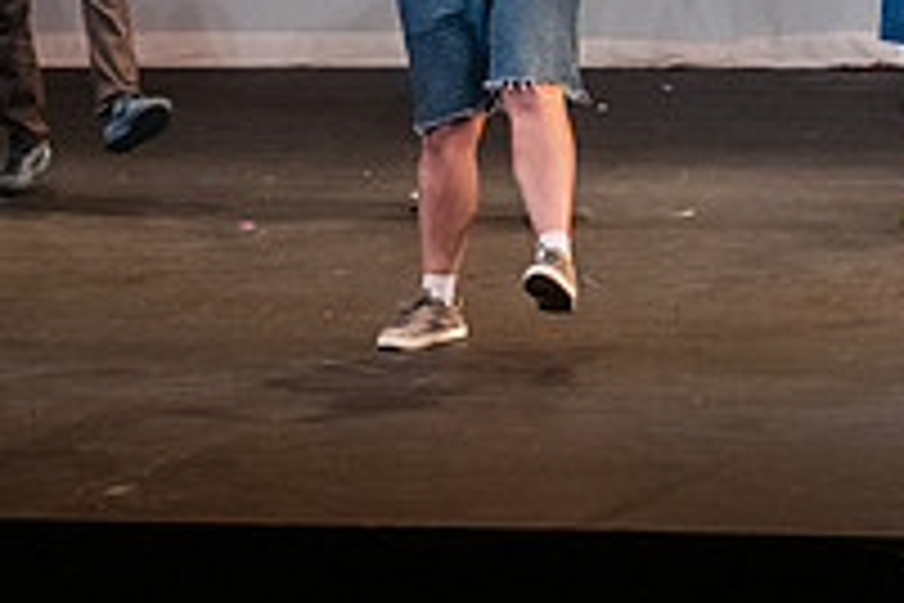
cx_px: 333
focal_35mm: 334
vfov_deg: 4.1
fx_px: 8386
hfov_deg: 6.2
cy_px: -196
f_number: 3.2
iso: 4000
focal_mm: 116
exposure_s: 1/250
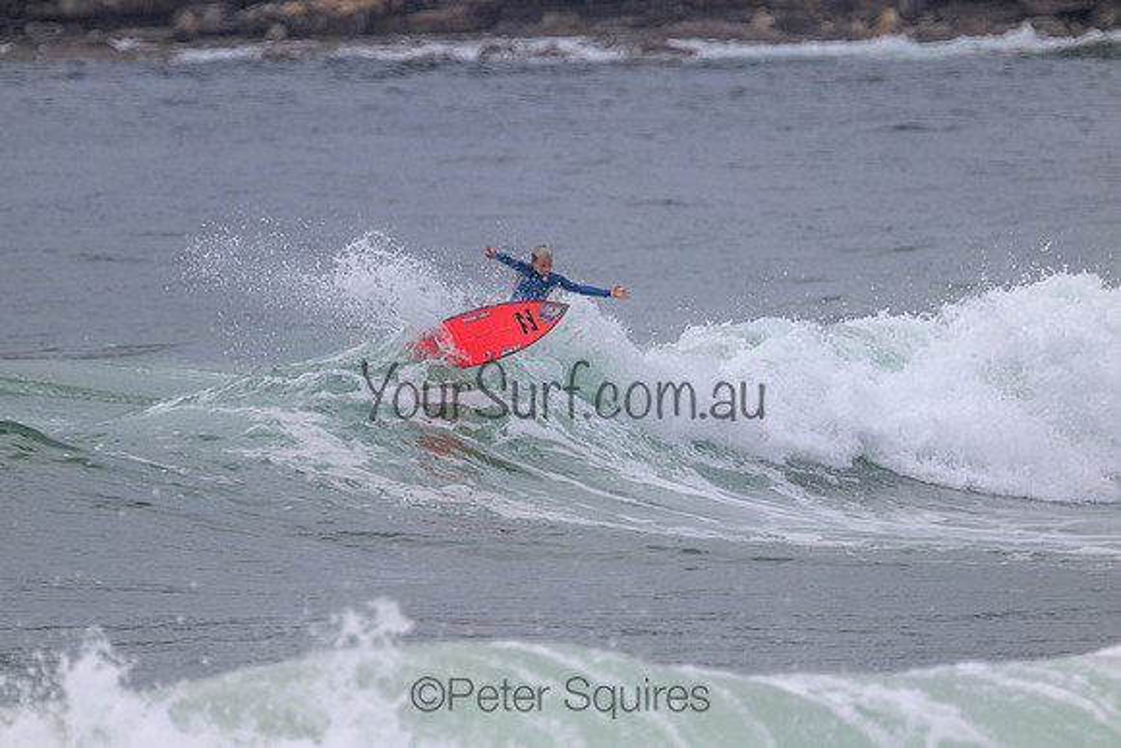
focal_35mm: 800
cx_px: 560
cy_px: 374
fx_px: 24916
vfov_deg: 1.7
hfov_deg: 2.6
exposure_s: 1/1600
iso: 1100
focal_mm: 800
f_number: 11
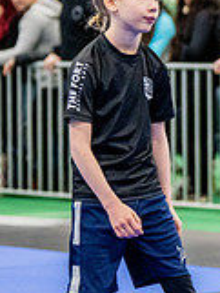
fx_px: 2522
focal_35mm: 298
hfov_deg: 4.9
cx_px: 411
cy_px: 181
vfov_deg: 6.6
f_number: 2.8
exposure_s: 1/500
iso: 5000
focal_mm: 86
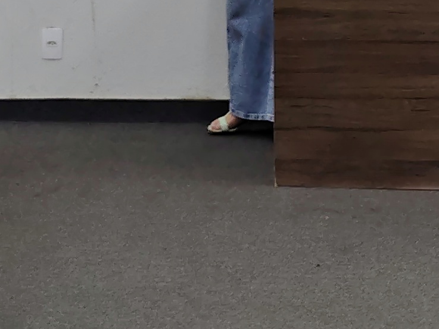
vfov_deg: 9.9
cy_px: -336
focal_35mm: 139
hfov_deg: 14.2
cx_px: 200
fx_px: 1763
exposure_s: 1/60
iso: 626
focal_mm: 4.71
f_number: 1.7
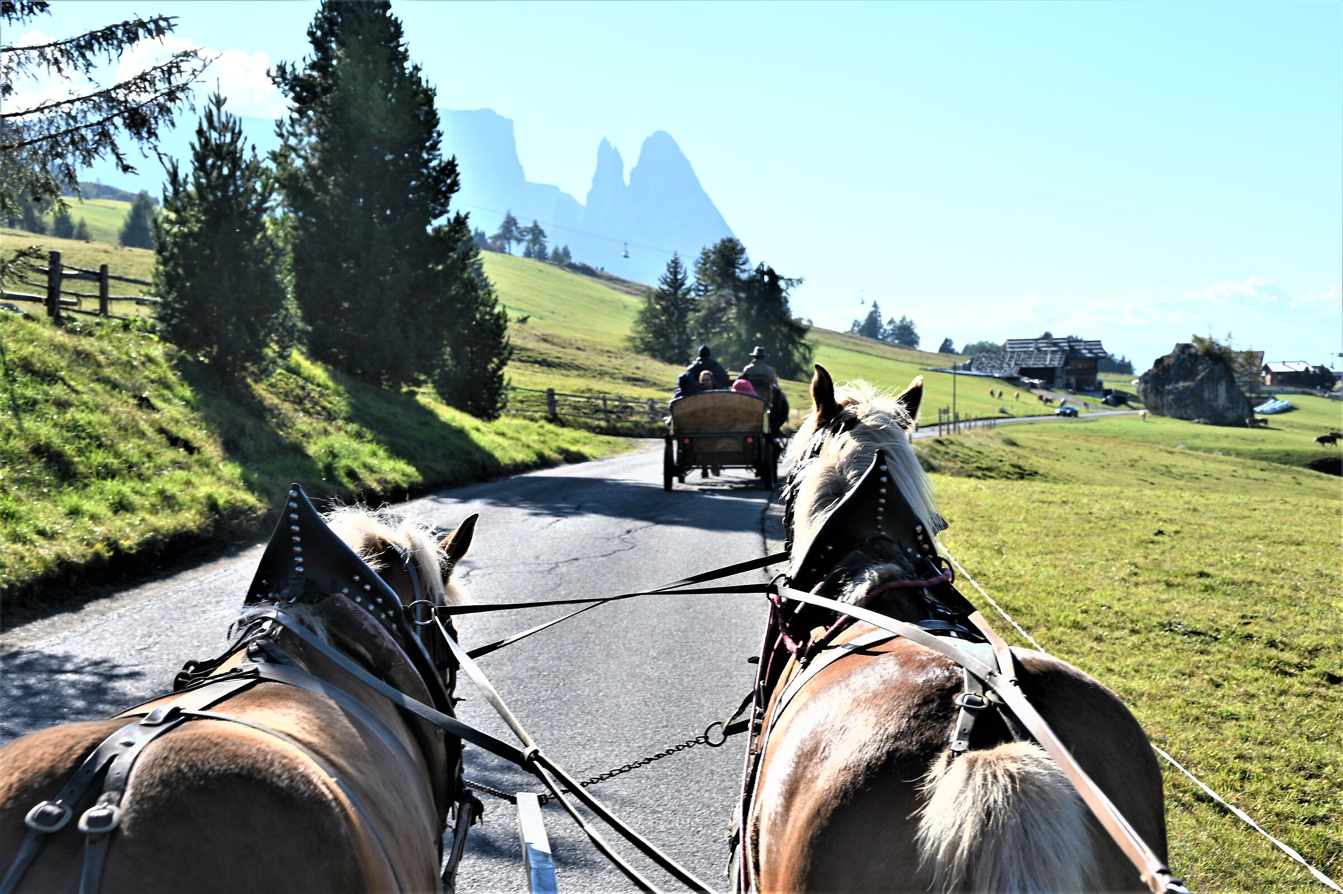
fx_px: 1789
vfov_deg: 28.0
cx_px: 672
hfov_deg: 41.1
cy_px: 447
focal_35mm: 48
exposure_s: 1/250
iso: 100
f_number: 8
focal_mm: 48
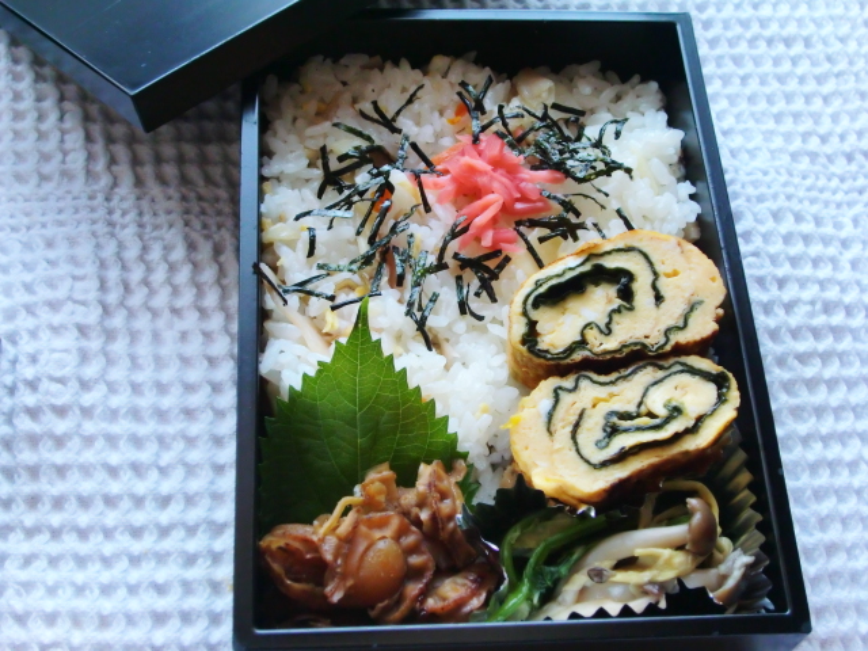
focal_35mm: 55
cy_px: 326
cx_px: 434
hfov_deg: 34.9
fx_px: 1379
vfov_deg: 26.6
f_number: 3.6
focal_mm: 9.8
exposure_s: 1/100
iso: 400
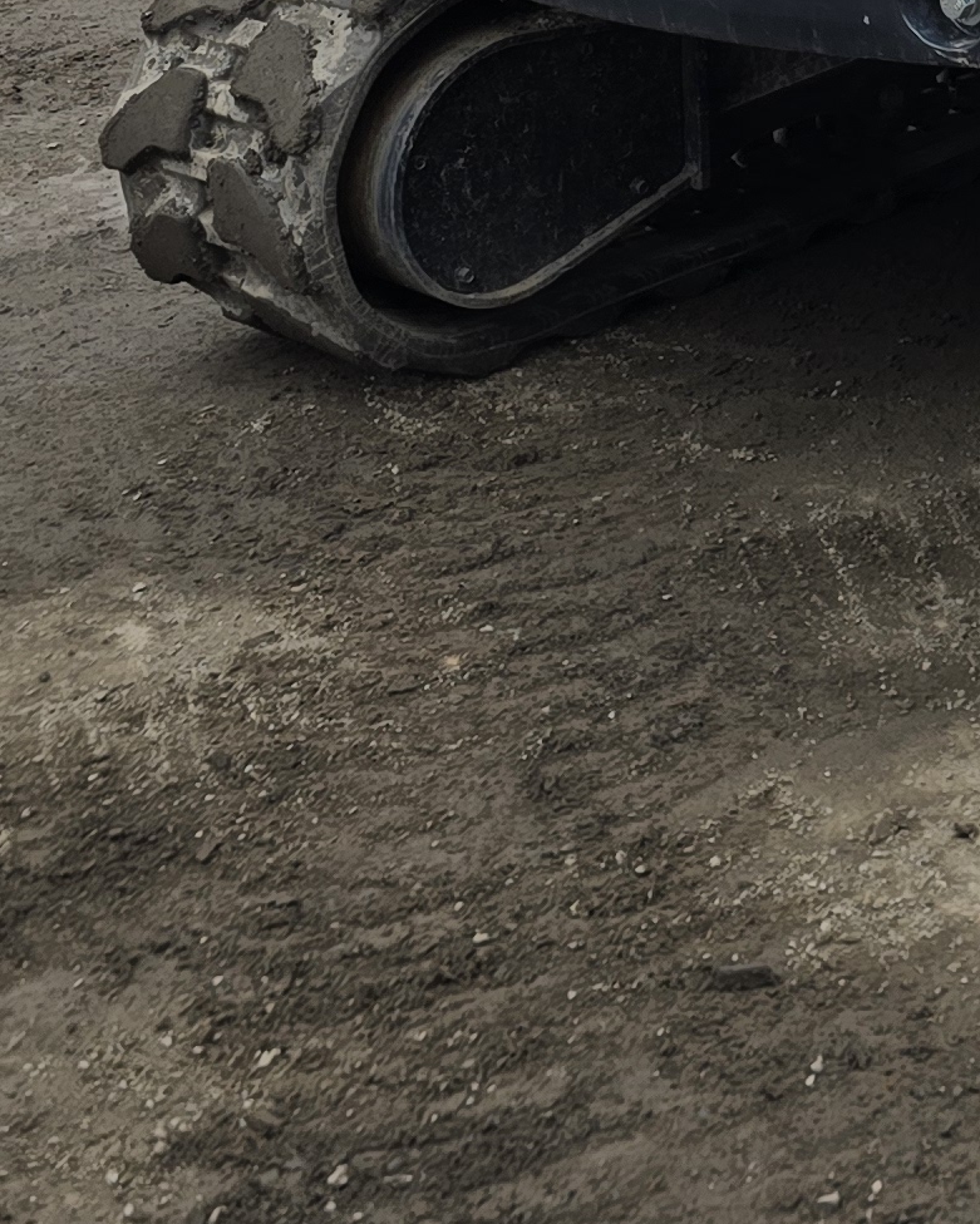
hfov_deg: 15.1
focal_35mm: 92
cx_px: 1584
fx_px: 3335
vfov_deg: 18.3
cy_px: -640
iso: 12
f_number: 1.7
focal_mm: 6.3
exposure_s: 1/462
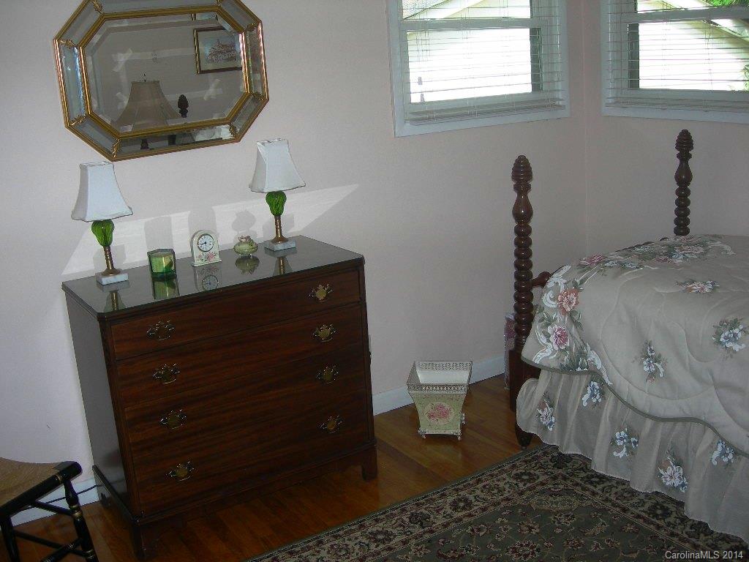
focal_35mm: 38
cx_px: 374
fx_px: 822
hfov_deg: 49.0
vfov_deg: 37.7
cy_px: 281
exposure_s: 1/60.1
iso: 50
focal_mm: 7.8
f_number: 2.8
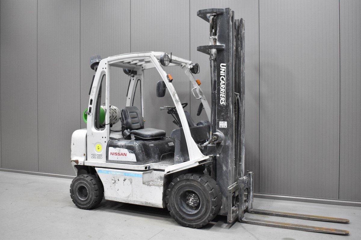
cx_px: 180
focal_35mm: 34
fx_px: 346
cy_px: 120
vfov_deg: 38.4
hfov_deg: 55.1
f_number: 4
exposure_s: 1/60
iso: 1600
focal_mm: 23
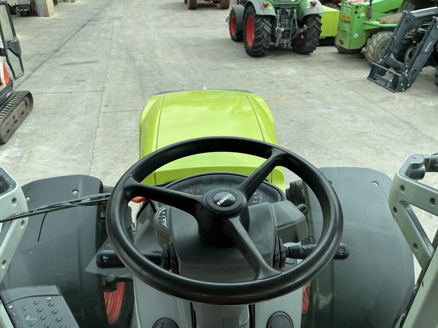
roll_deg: -1.8
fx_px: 354
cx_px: 219
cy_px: 164
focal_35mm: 28
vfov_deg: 49.7
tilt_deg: -29.7
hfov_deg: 63.4
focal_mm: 3
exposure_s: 1/719
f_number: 1.8
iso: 25
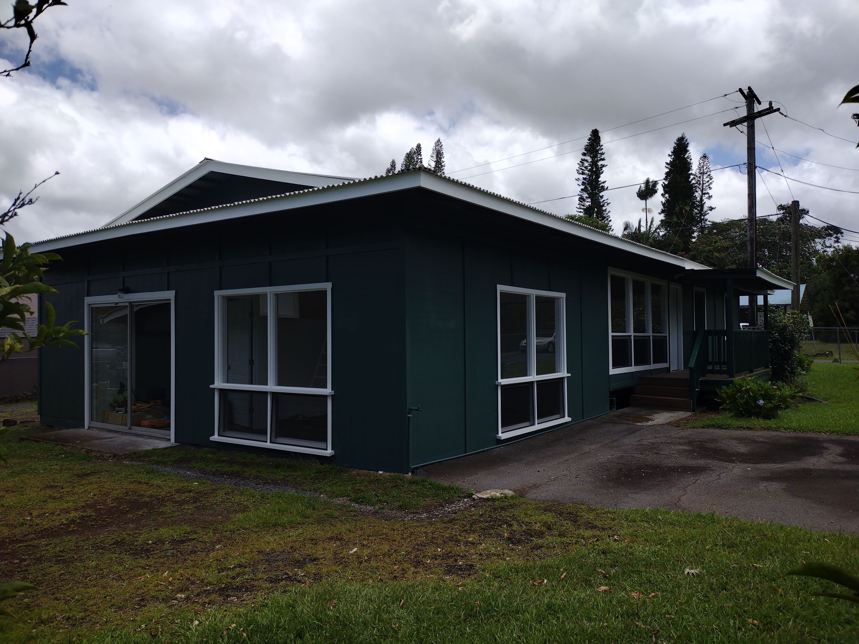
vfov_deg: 51.4
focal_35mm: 27
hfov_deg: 65.3
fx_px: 670
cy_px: 322
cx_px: 430
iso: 100
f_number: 1.7
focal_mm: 4.71
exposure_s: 1/3584
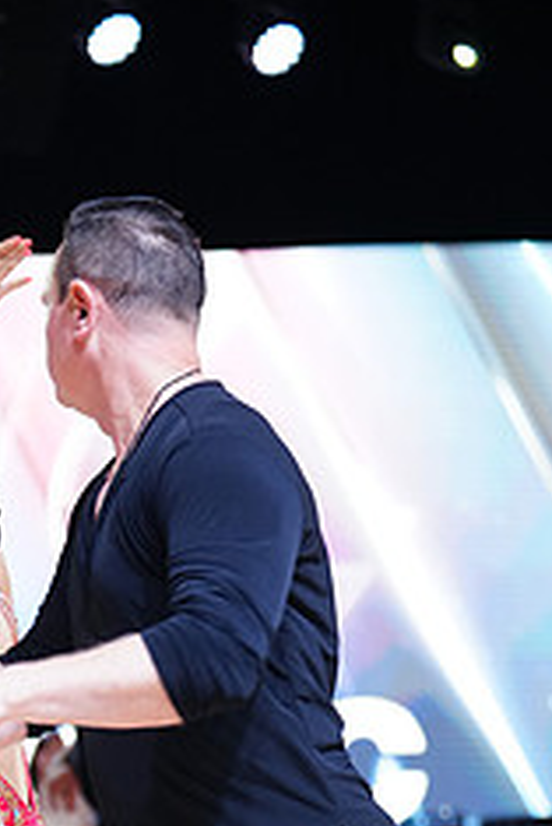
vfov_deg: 11.7
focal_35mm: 173
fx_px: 3973
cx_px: -33
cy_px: 949
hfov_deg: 7.9
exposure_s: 1/400
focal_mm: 70
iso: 1000
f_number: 2.8
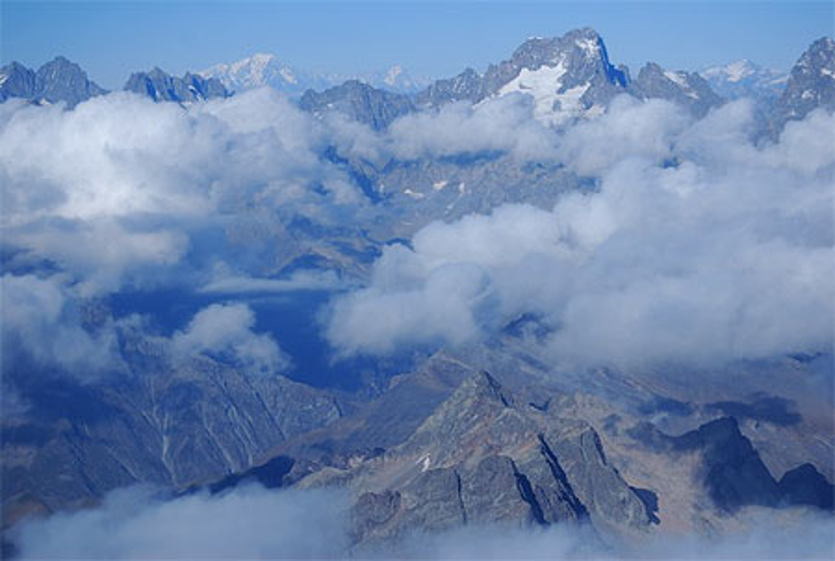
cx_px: 418
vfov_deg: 12.2
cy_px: 280
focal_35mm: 112
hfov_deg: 18.1
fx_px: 2615
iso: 100
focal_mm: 75
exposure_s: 1/640
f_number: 6.3
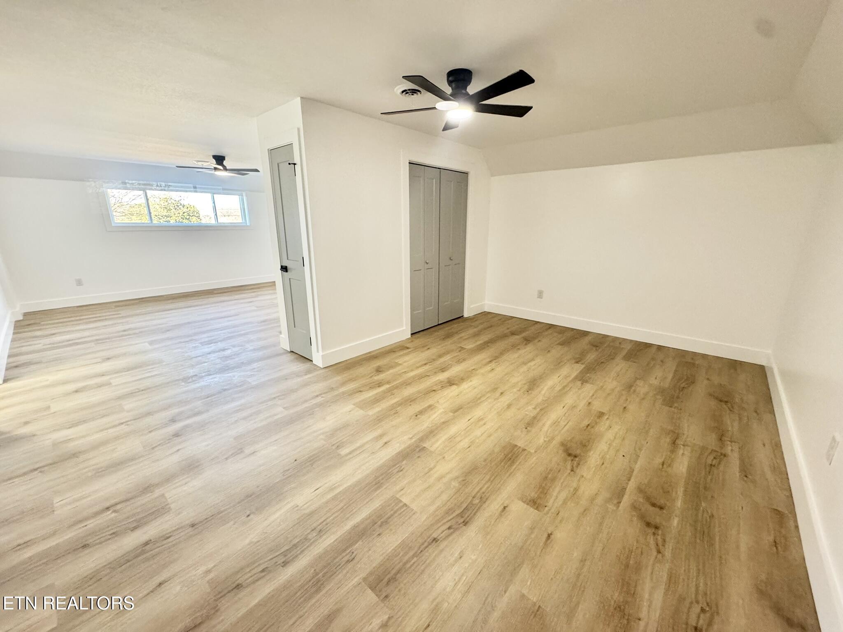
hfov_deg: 102.1
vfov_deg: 85.7
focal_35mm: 14
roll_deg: +0.0
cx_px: 422
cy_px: 316
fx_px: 341
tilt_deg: -16.3
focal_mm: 2.22
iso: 320
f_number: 2.2
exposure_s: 1/60
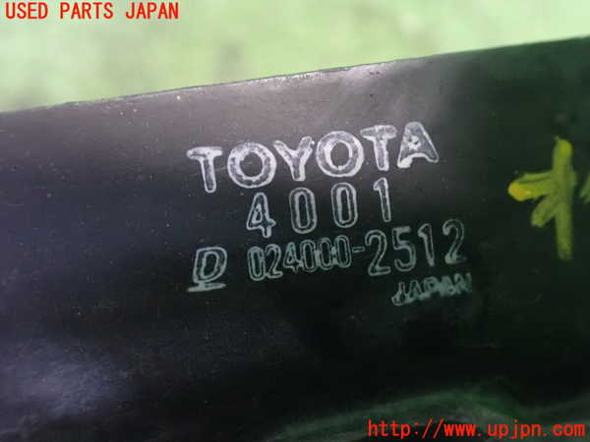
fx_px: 511
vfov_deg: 46.8
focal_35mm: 30
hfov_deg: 60.0
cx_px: 295
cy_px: 221
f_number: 2.3
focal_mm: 5.4
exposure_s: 1/25
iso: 1600
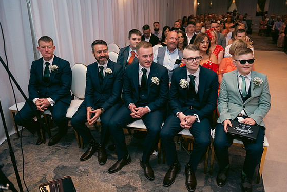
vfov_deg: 46.4
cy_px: 94
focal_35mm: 28
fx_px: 223
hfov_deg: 65.4
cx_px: 147
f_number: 3.5
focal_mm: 27
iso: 800
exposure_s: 1/160
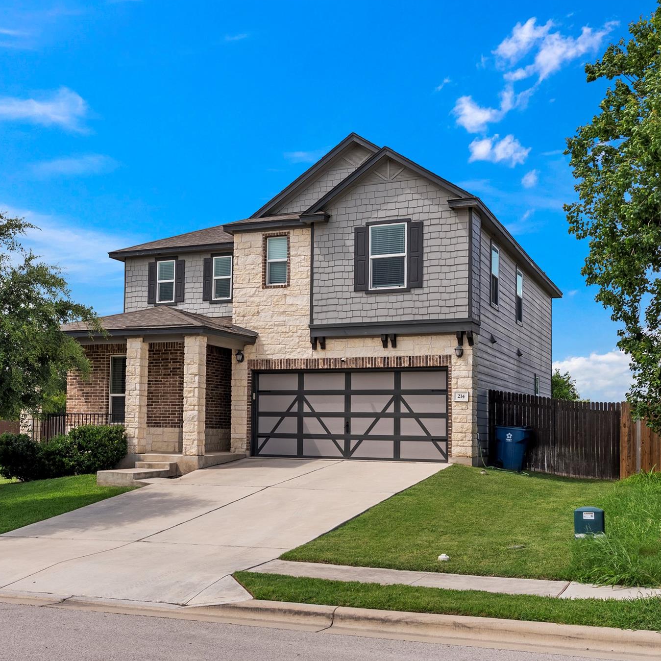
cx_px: 247
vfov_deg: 41.9
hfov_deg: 41.5
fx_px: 864
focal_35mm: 40
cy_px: 328
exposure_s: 1/80
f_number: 8
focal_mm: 31
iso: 160
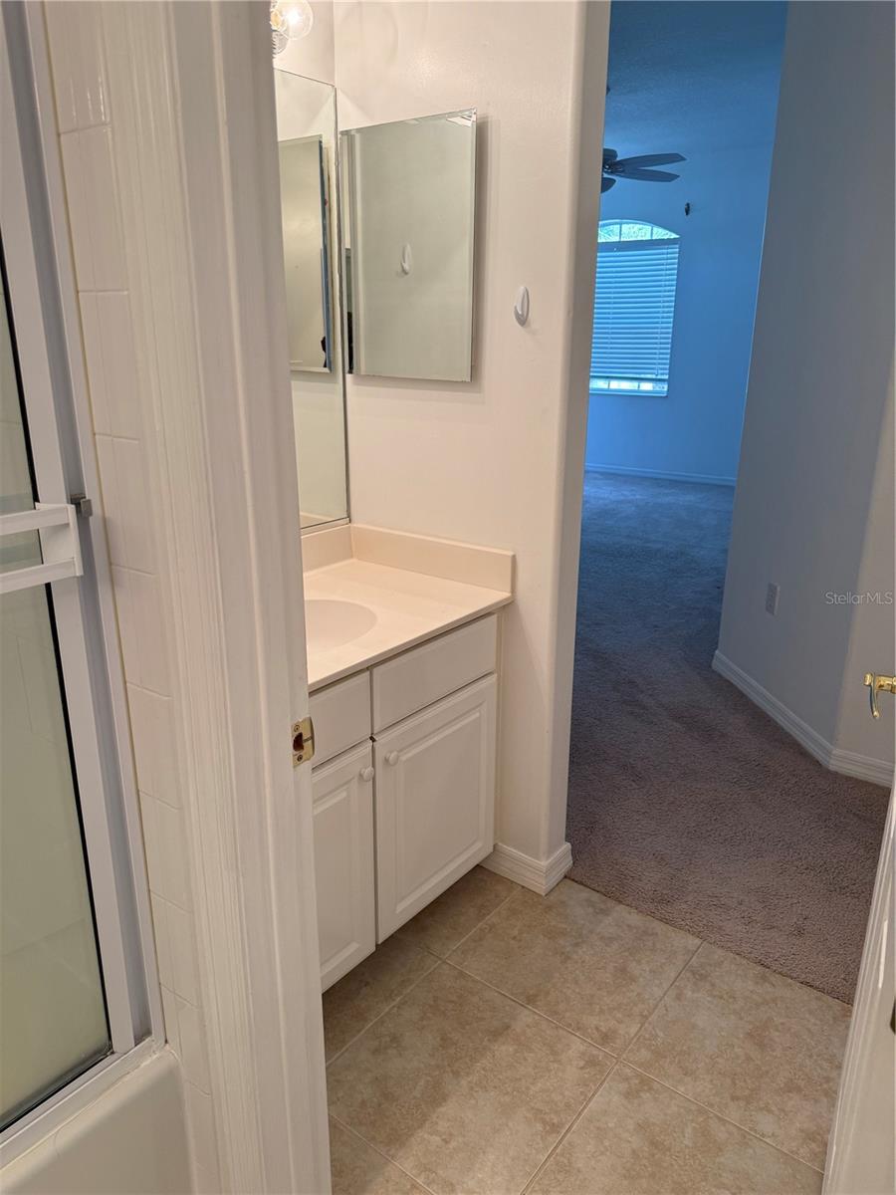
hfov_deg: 56.8
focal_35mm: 24
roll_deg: +0.5
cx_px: 448
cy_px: 598
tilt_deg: -16.5
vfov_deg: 71.6
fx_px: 828
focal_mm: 6.76
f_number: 1.78
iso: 125
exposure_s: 1/120
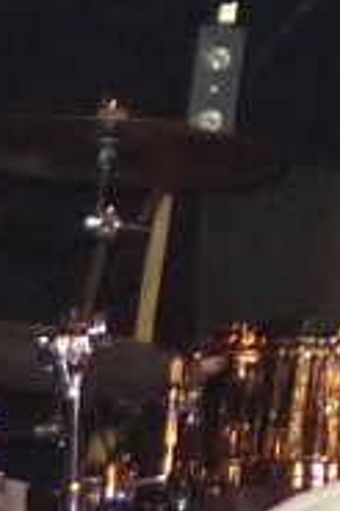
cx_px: 735
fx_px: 2398
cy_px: -530
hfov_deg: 7.7
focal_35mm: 169
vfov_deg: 11.0
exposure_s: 1/60
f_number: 2.8
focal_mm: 5.4
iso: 400
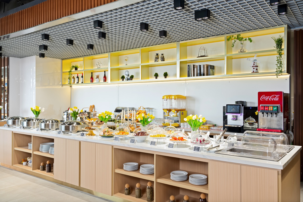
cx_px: 152
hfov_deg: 61.9
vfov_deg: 43.6
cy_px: 101
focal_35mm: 30
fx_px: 252
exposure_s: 1/100
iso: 3200
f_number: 6.3
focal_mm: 30
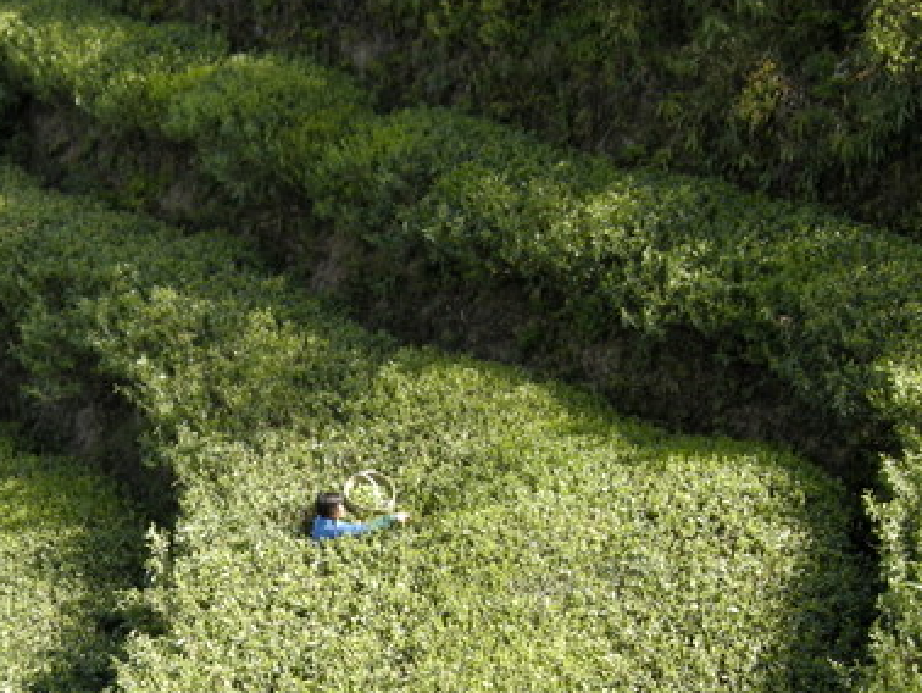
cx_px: 256
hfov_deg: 26.1
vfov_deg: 19.6
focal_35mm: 74
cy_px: 622
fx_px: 1972
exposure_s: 1/120
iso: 64
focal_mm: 7.5
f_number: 3.8
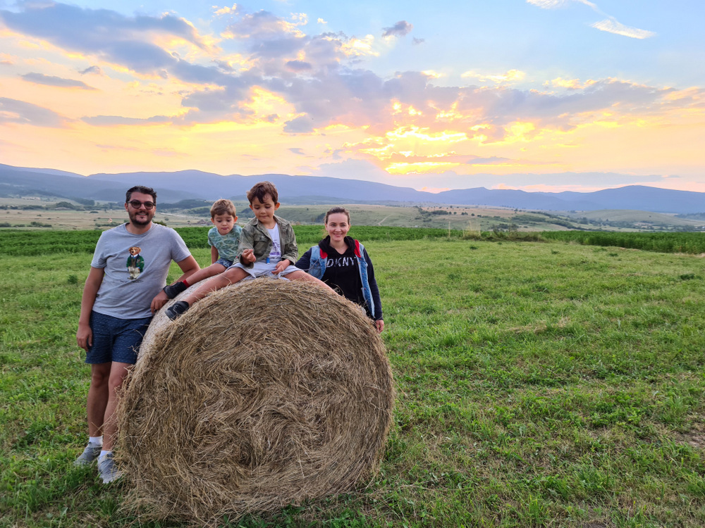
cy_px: 264
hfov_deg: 67.3
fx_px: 530
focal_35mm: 26
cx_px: 352
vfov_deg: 53.1
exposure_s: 1/170
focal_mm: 5.4
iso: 50
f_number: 1.8
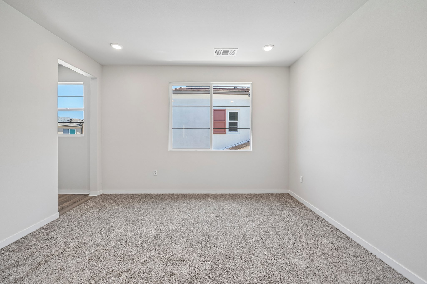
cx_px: 214
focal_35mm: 13
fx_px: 154
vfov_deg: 85.4
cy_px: 142
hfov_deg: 108.3
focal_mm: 13
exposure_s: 1/30
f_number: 7.1
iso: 125
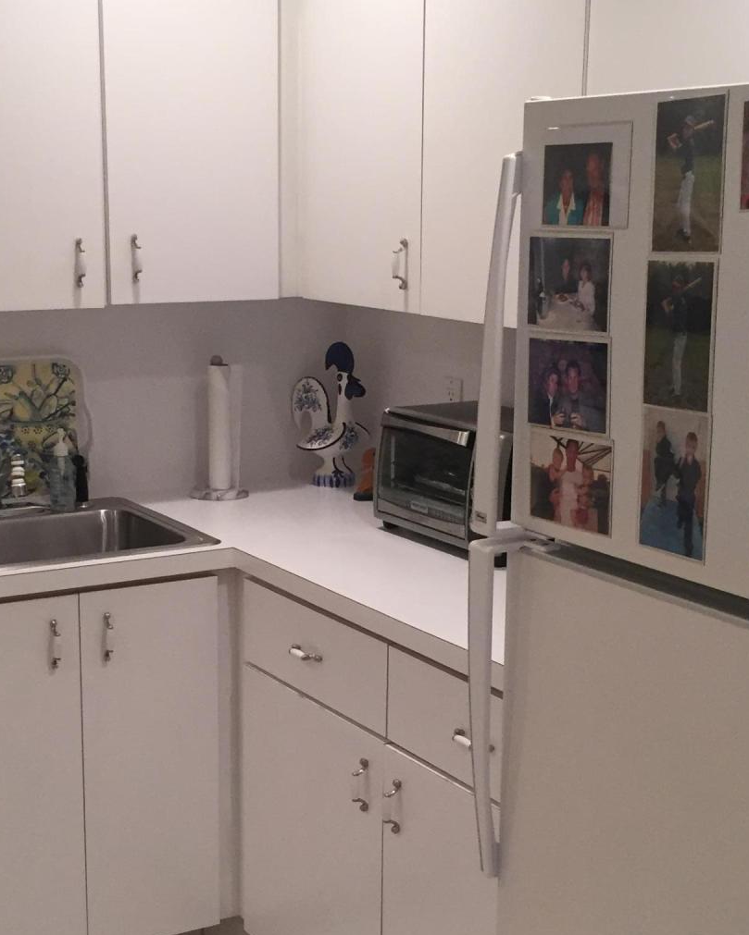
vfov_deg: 33.5
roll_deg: -0.9
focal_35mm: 56
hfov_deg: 27.1
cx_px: 344
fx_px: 1551
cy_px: 554
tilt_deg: -13.5
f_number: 2.2
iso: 50
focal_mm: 4.15
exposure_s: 1/30
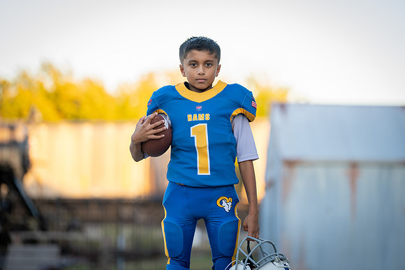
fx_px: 1542
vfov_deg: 10.0
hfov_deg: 15.0
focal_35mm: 137
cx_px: 202
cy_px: 135
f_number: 2.8
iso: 320
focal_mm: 137
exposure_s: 1/320
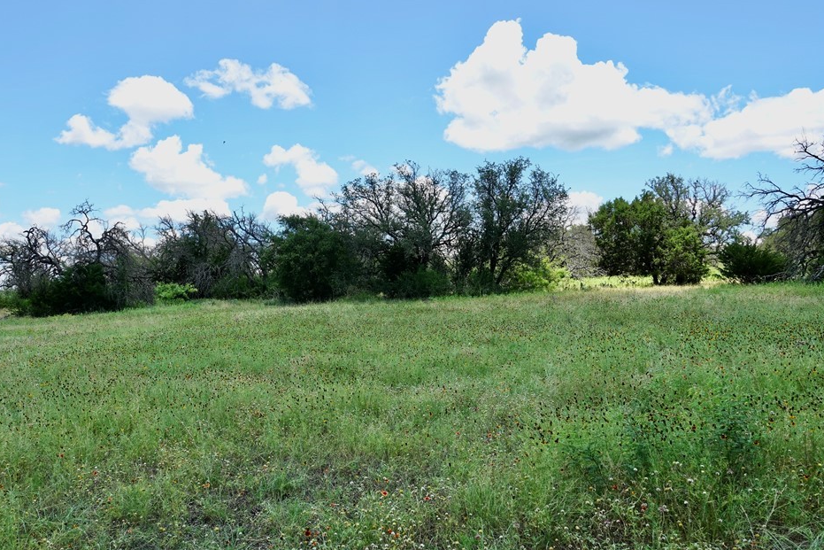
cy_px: 305
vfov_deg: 37.8
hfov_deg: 54.2
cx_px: 350
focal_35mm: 35
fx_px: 801
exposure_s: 1/500
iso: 100
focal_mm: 11.03
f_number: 4
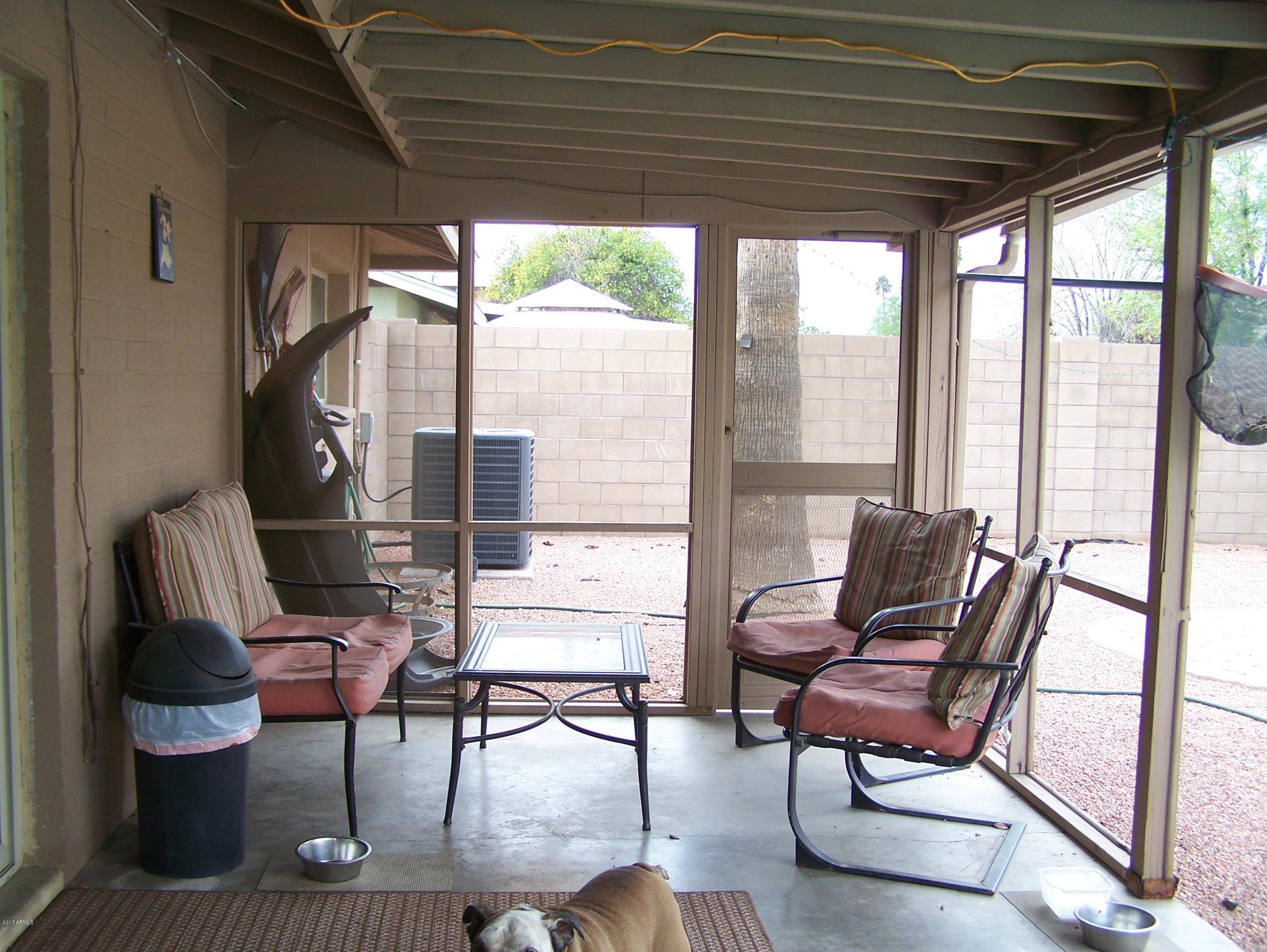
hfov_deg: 48.9
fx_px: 1392
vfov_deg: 37.8
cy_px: 476
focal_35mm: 38
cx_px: 634
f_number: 2.8
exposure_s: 1/50
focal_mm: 6.3
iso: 80
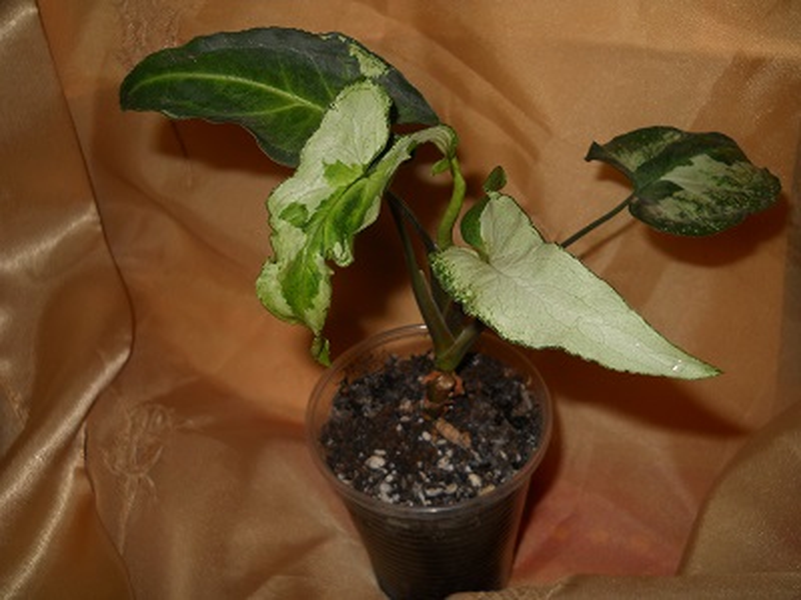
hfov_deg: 45.8
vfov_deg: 35.1
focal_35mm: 41
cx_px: 400
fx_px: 949
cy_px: 300
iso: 80
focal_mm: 6.72
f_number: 5.5
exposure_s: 1/30
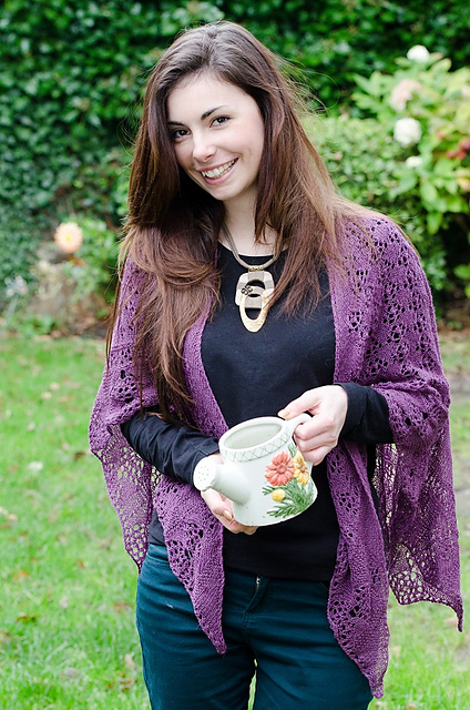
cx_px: 235
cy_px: 355
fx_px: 2065
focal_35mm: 105
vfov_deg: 19.5
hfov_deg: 13.0
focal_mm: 70
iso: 640
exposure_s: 1/100
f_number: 5.6
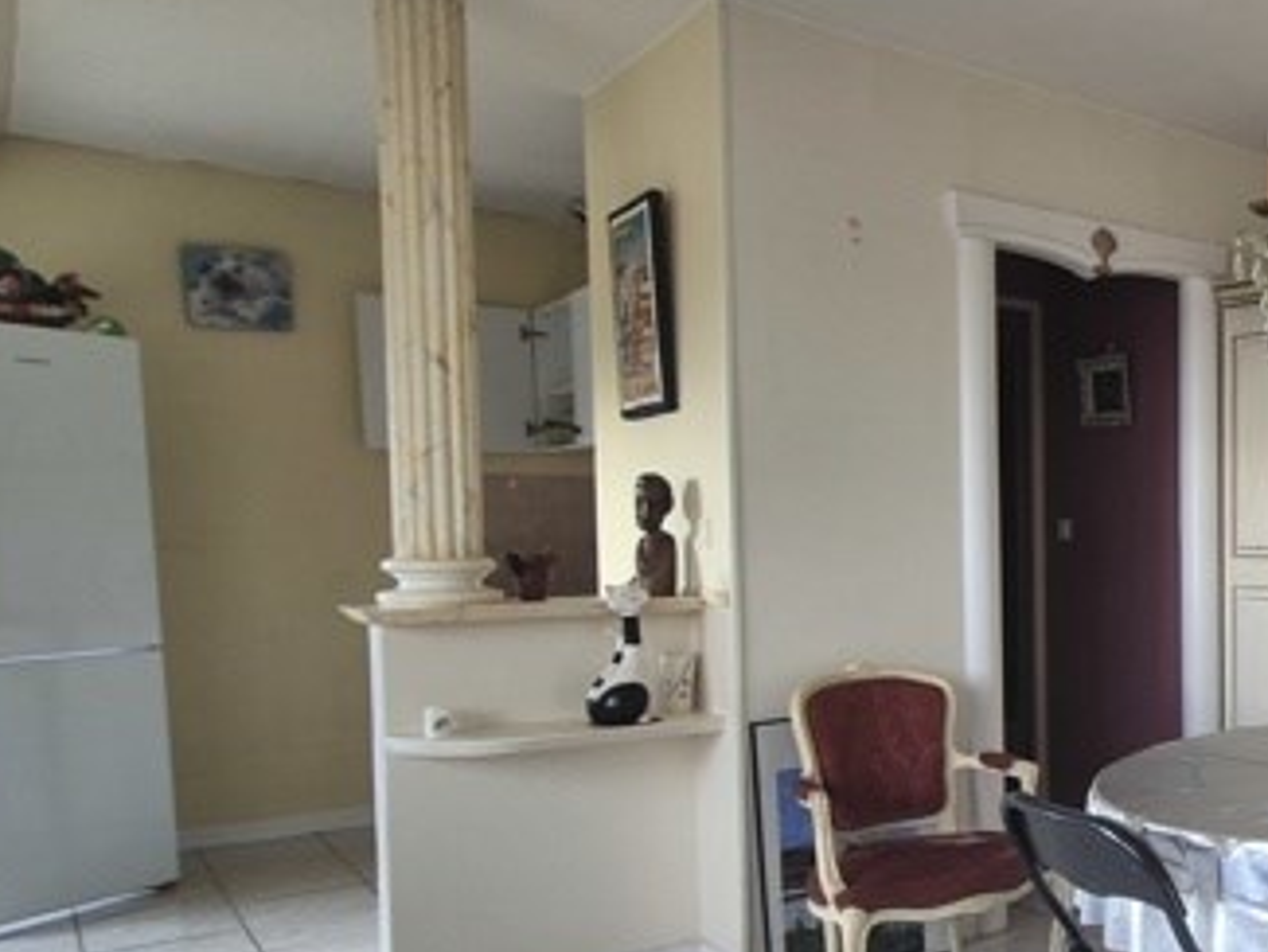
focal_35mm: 32
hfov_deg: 43.8
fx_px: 1173
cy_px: 597
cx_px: 1393
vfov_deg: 43.8
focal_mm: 2.2
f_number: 2.2
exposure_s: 1/50
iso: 125
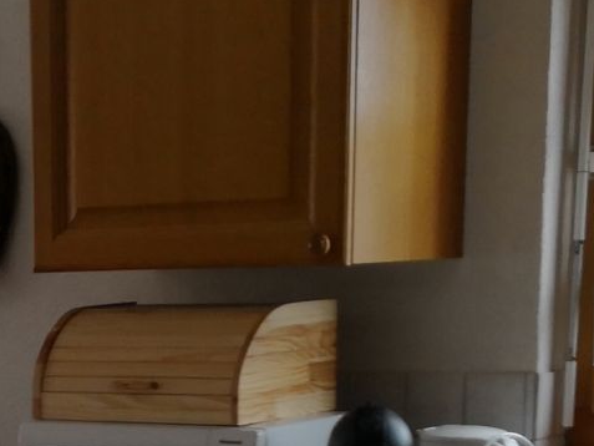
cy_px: 791
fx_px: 1991
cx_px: -122
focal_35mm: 116
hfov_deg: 16.3
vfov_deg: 11.8
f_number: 1.6
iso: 64
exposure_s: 1/100
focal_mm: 3.95
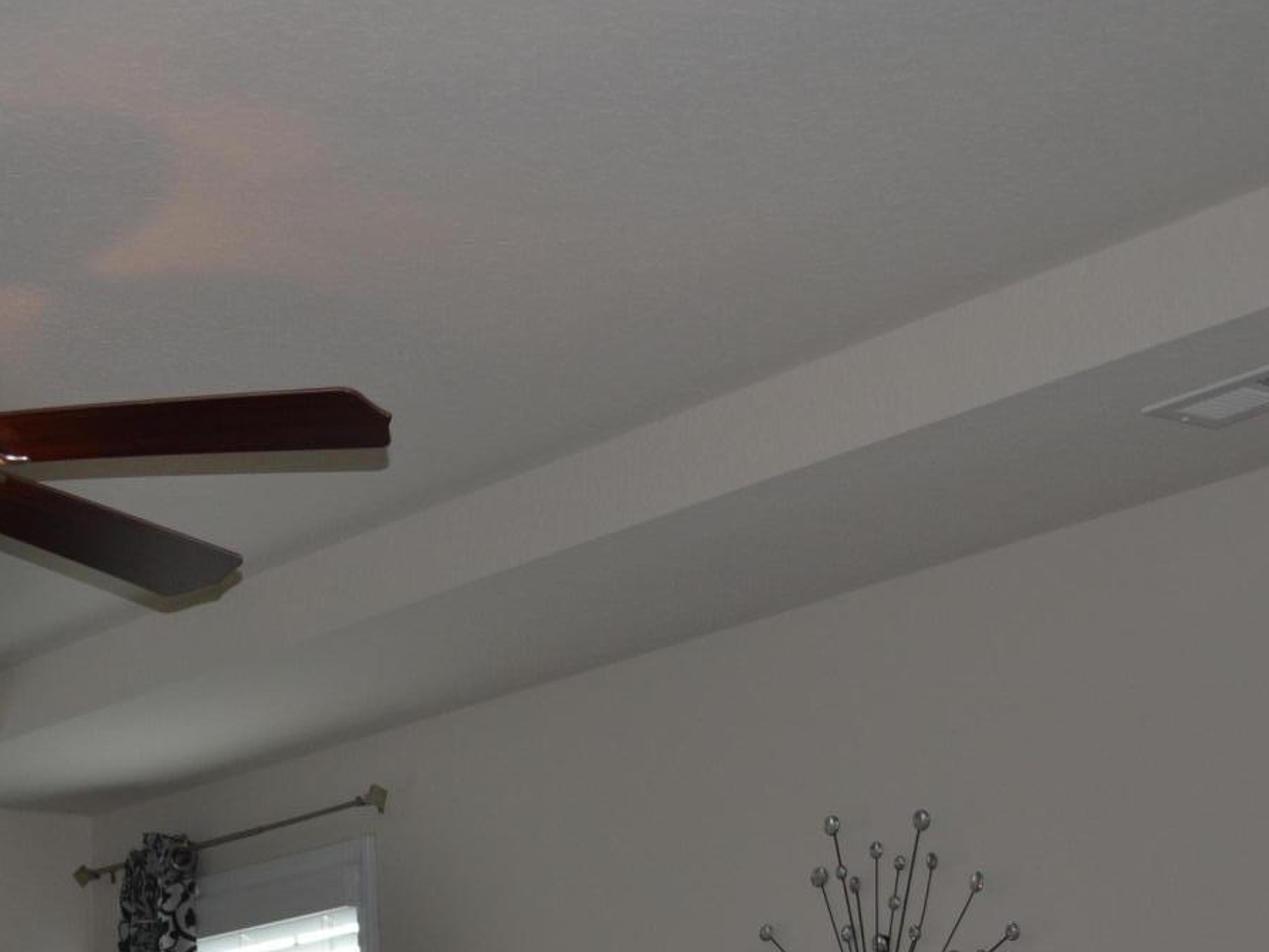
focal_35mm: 84
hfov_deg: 22.6
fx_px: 3080
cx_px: 99
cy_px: 741
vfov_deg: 17.4
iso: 250
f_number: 4.2
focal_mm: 26
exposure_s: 1/125
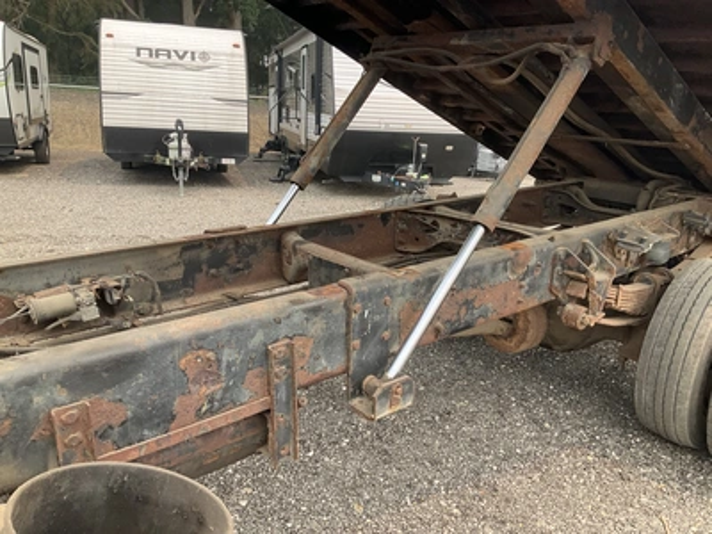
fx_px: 596
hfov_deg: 61.7
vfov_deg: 48.2
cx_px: 356
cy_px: 267
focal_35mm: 29
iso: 25
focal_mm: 3
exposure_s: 1/419
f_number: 1.8
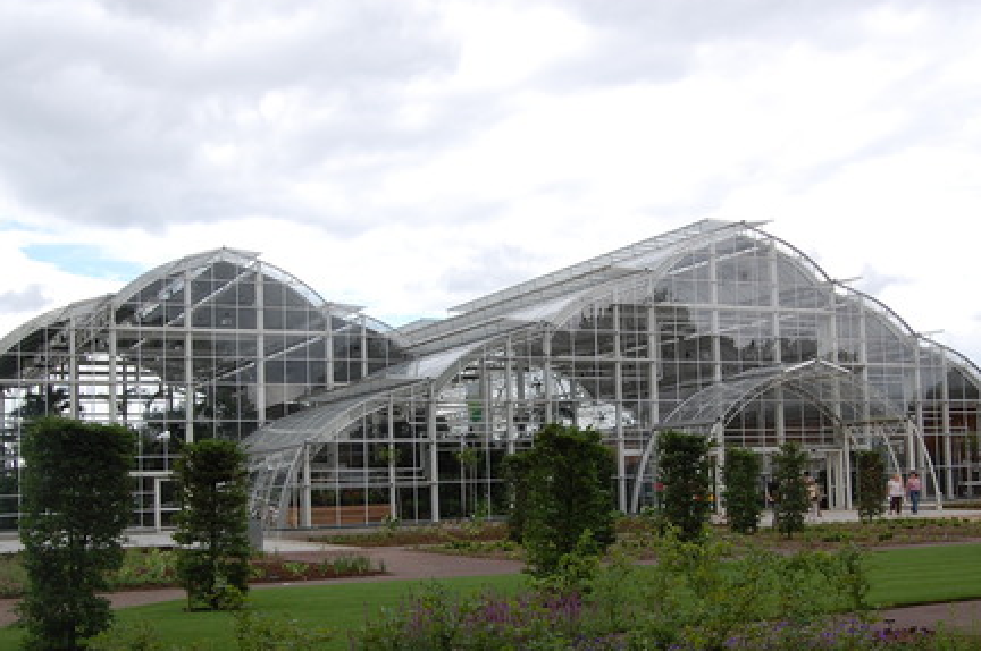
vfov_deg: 29.7
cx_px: 522
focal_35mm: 45
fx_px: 1225
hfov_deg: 43.6
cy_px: 391
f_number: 10
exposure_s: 1/250
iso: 280
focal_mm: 24
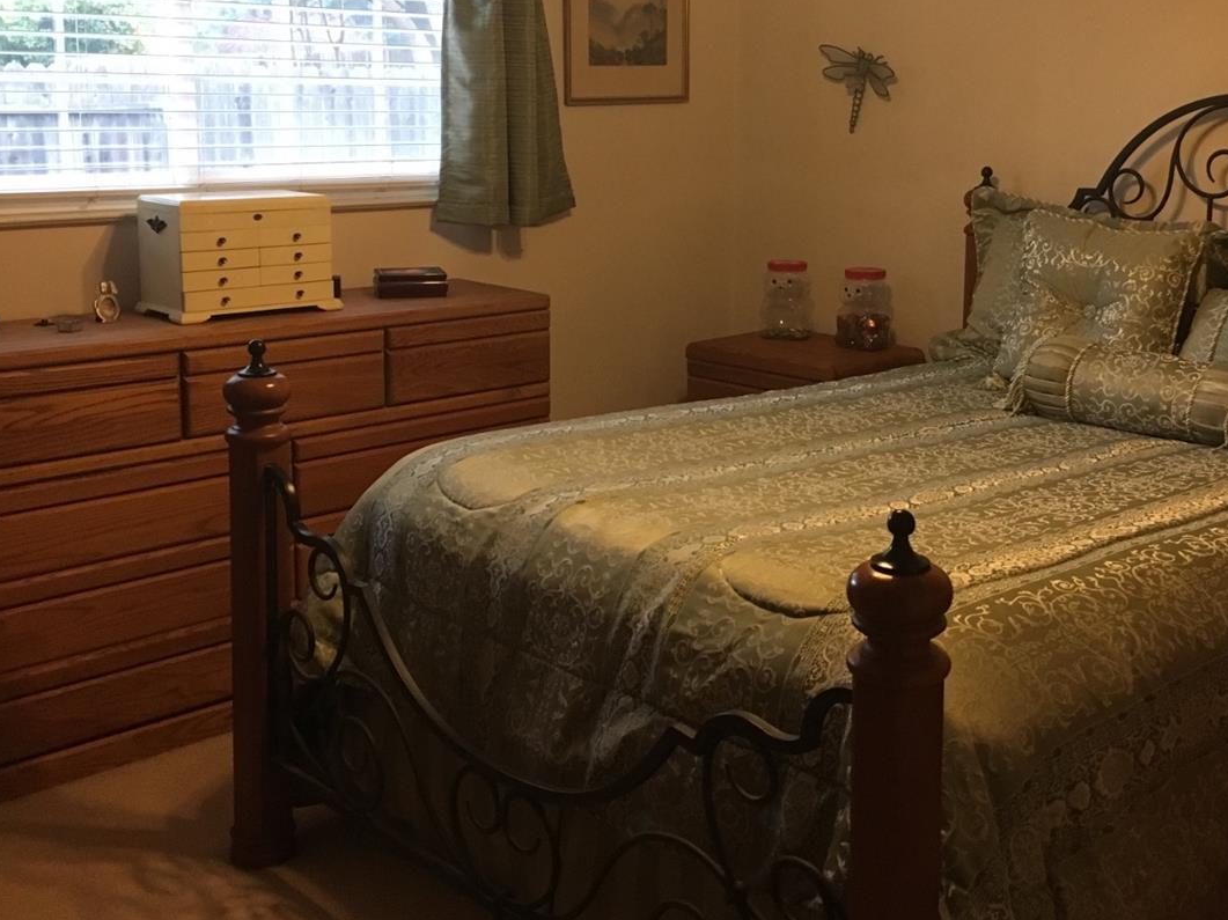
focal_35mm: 41
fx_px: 1454
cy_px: 312
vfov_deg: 34.8
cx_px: 731
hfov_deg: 45.6
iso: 200
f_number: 2.2
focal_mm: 4.15
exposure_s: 1/30
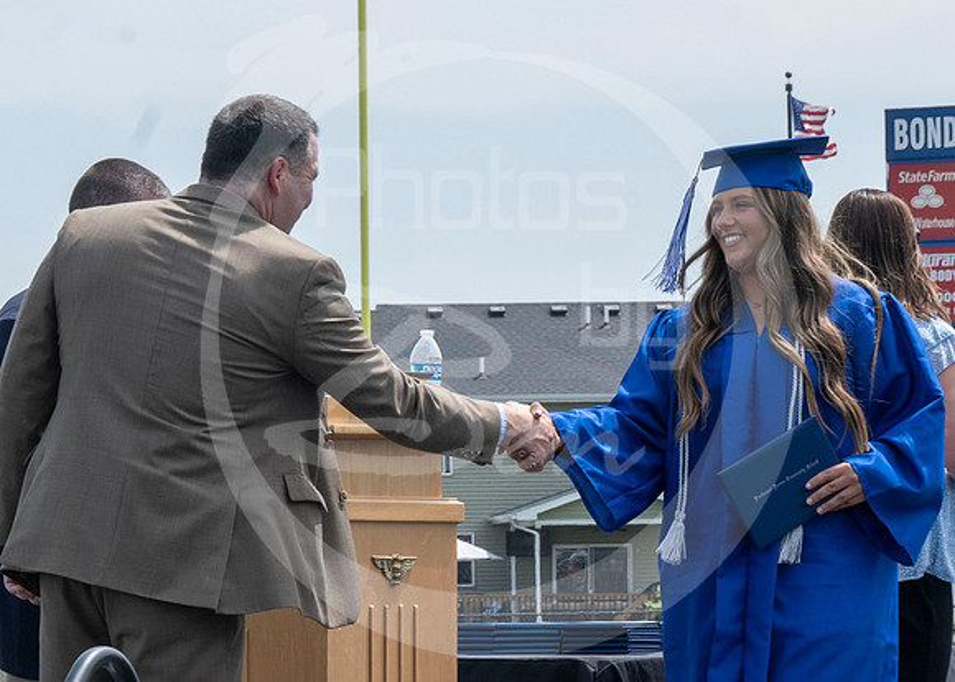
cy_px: 336
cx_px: 227
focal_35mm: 229
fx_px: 6198
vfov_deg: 6.3
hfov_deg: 8.8
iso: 200
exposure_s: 1/250
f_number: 13
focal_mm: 70
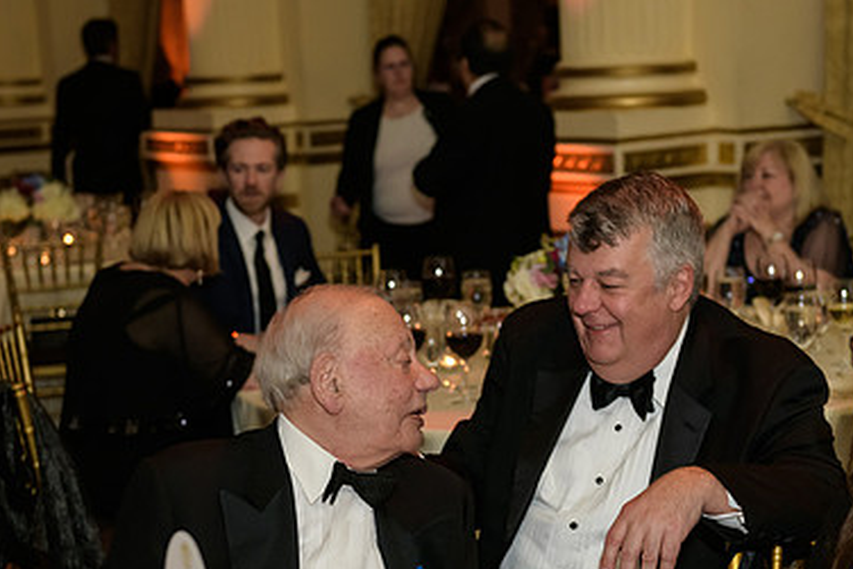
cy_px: 400
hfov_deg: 27.3
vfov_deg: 18.4
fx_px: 1754
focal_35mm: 74
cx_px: 433
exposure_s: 1/100
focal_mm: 48
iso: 1600
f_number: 3.2
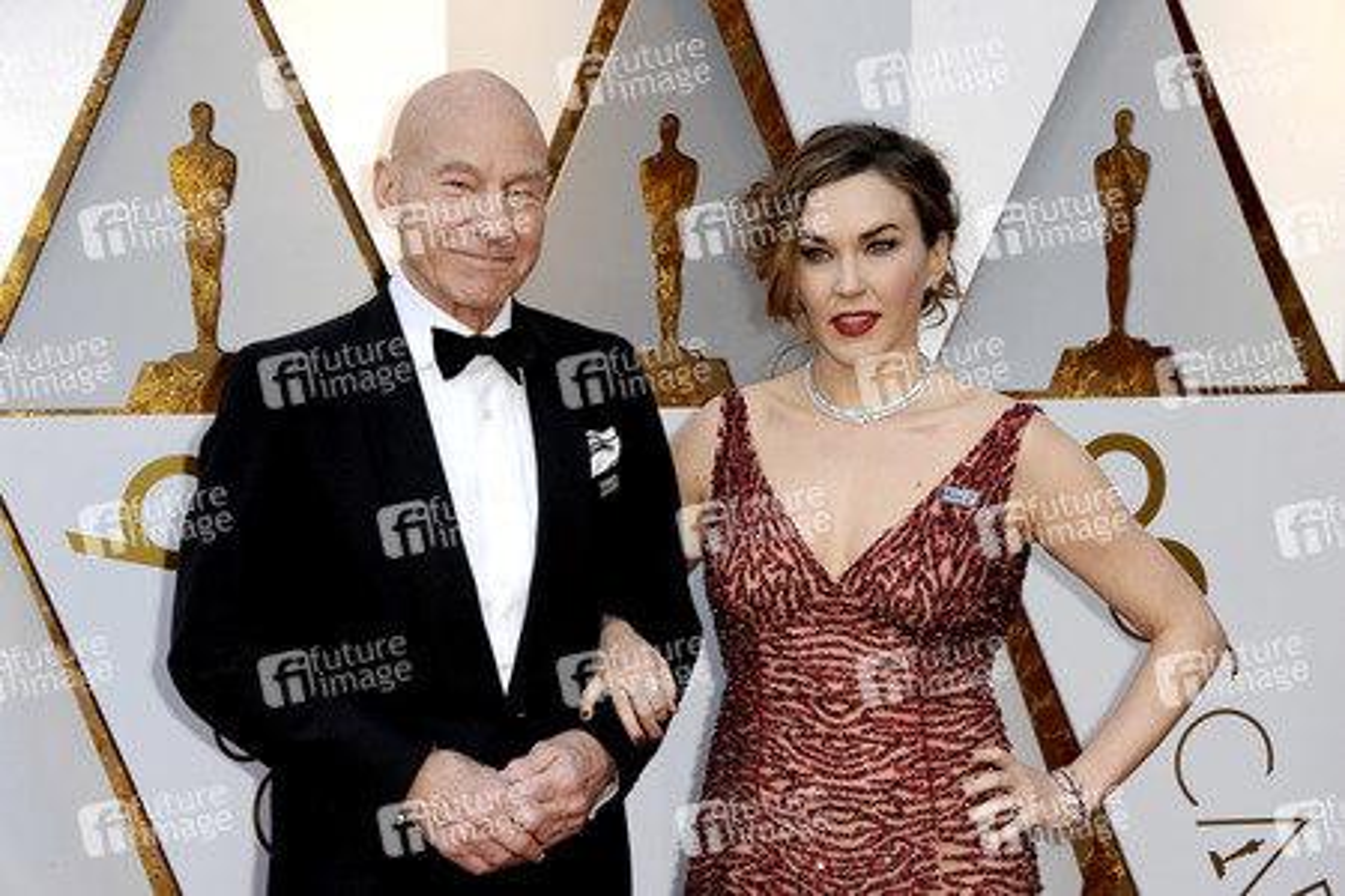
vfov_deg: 13.0
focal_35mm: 105
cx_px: 672
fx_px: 3923
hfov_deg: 19.5
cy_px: 448
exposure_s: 1/250
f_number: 9
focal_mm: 105
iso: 800
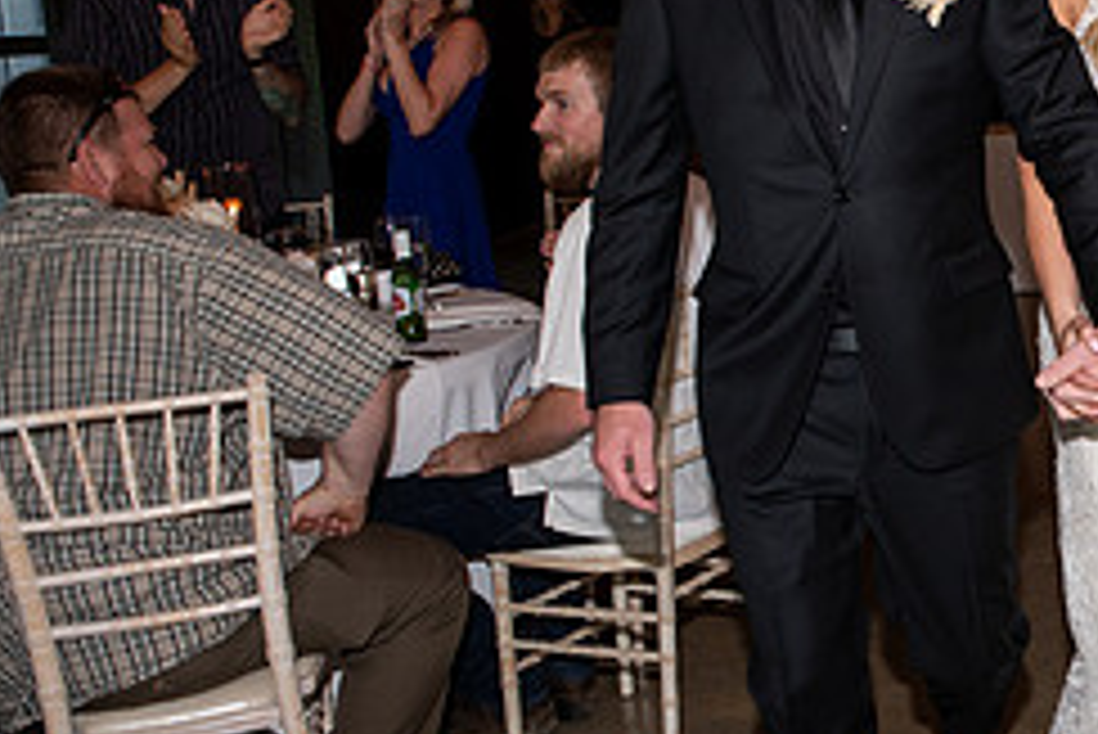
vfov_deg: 23.8
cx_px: 1152
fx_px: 1739
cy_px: 302
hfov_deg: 31.7
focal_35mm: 57
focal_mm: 24
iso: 1000
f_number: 5
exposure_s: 1/125
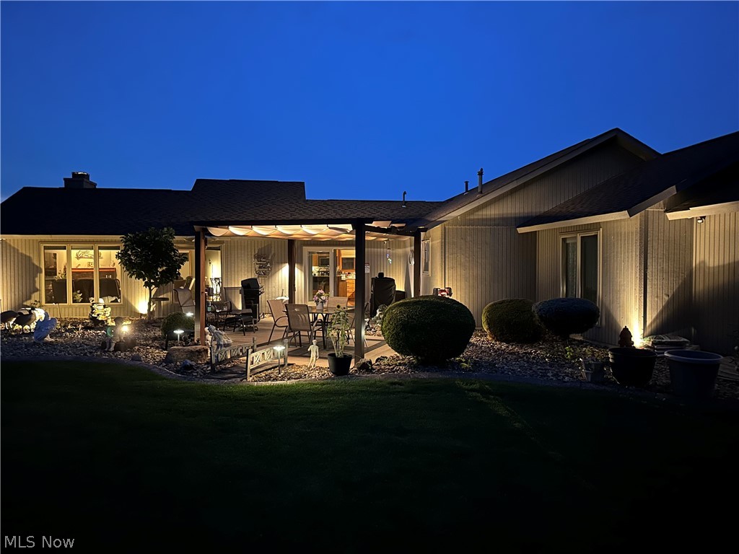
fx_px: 512
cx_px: 370
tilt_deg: -1.4
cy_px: 277
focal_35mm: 24
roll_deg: -0.2
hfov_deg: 71.6
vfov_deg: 56.8
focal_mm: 6.86
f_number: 1.78
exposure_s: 1/9
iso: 1250
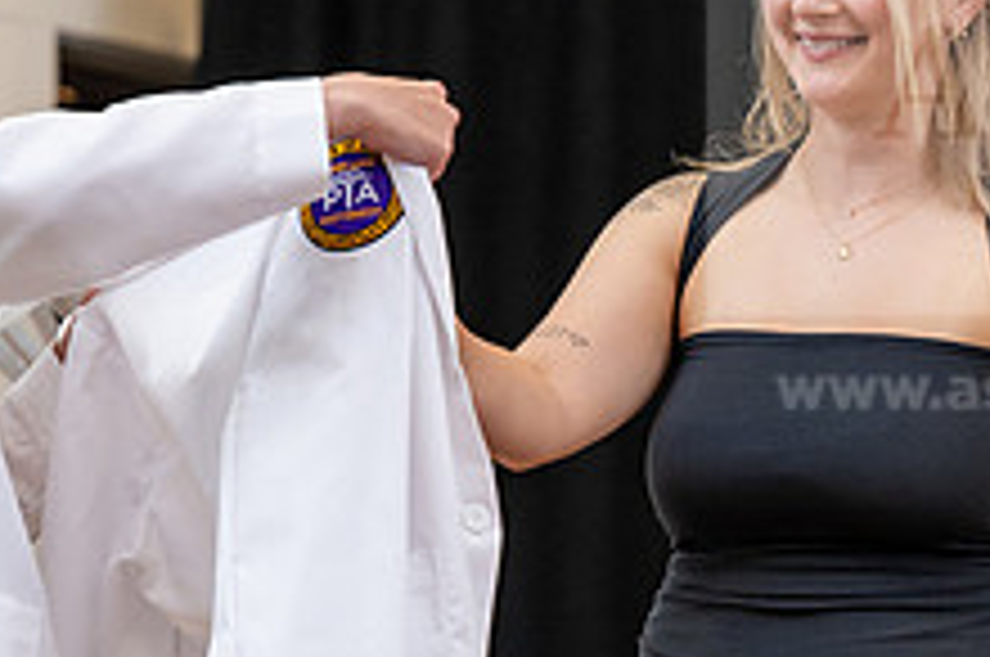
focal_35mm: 317
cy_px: 484
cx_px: 572
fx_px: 8705
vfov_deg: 4.3
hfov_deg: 6.5
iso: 1600
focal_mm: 120
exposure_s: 1/200
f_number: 3.5
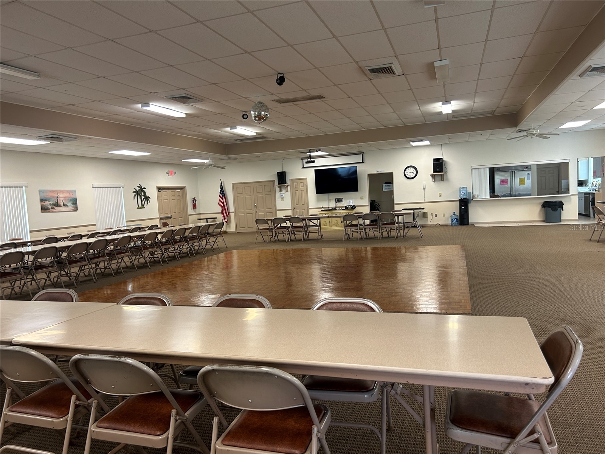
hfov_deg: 67.3
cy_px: 227
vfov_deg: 53.1
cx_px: 302
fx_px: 454
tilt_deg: -4.7
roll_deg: +2.7
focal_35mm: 26
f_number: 1.5
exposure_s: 1/60
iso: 80
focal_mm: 5.7
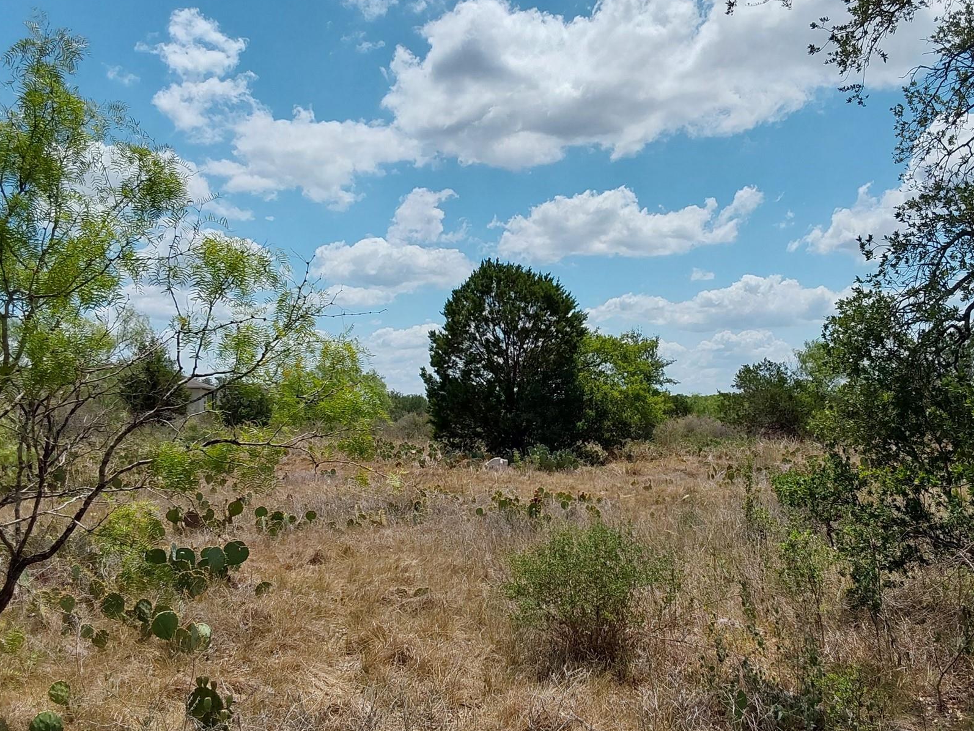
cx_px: 540
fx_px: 1013
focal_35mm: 36
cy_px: 403
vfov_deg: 39.6
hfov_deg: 51.2
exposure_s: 1/3396
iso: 50
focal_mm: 2.91
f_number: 1.9
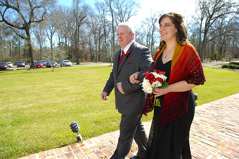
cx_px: 120
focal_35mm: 24
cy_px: 80
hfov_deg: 73.8
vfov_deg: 53.1
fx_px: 159
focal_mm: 24
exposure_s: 1/200
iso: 100
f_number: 5.6
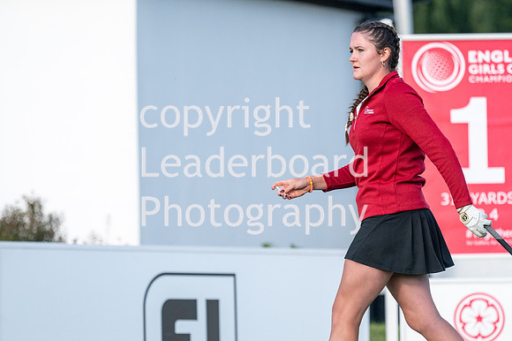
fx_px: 6396
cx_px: 256
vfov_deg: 3.1
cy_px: 170
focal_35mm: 450
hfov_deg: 4.6
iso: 400
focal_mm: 300
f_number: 5
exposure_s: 1/1600
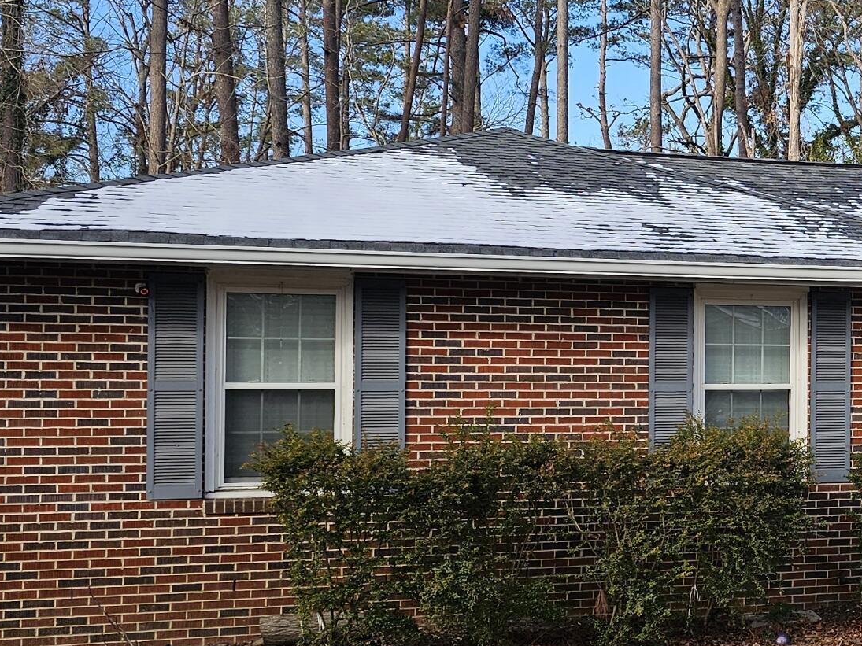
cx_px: 944
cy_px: 330
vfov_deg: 23.3
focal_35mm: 63
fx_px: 1569
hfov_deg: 28.0
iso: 10
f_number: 1.7
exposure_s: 1/348
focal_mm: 6.3
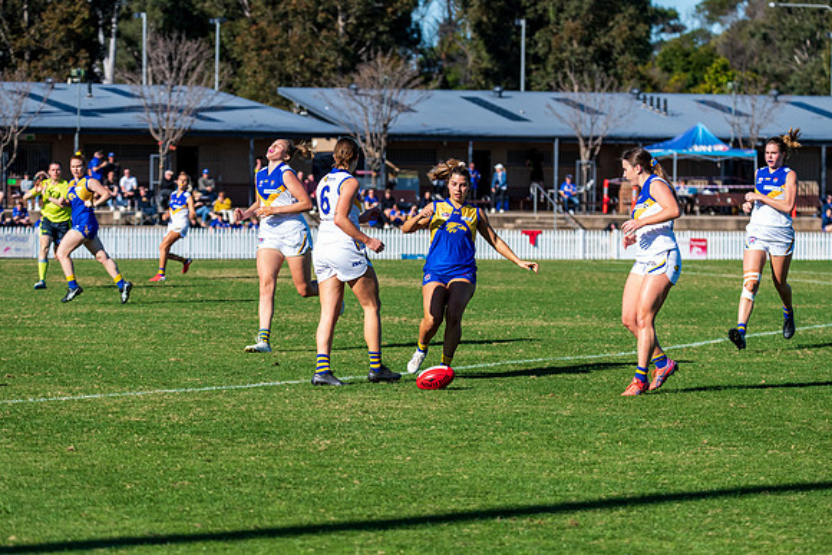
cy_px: 278
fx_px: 4238
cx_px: 416
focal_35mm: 183
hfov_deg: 11.2
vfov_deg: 7.5
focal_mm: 180
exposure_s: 1/2000
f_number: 8
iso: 800
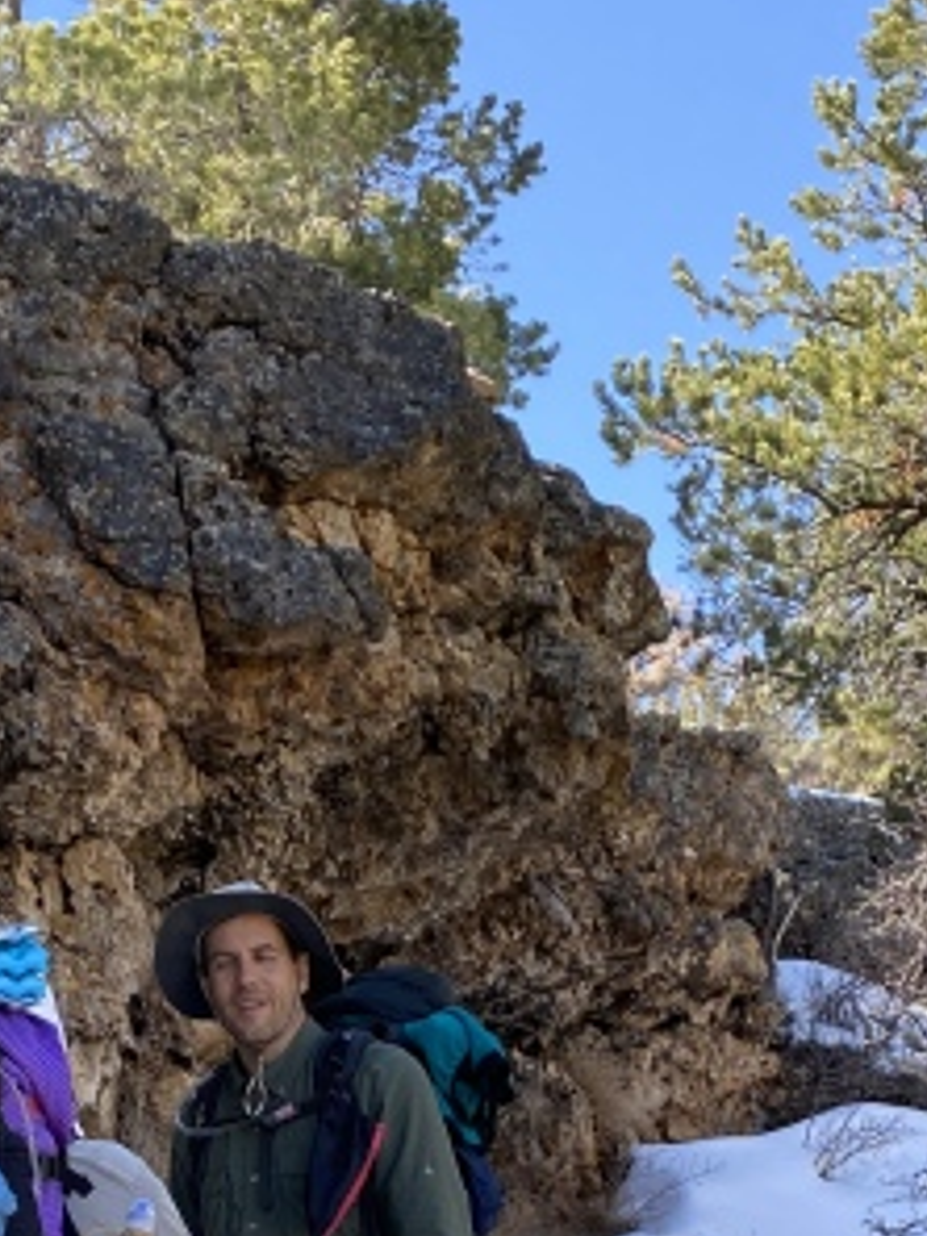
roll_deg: +2.6
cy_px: 1451
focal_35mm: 75
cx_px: 296
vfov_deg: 23.9
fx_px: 2678
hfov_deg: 19.6
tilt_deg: +9.9
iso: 32
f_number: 1.8
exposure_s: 1/477
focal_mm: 4.25
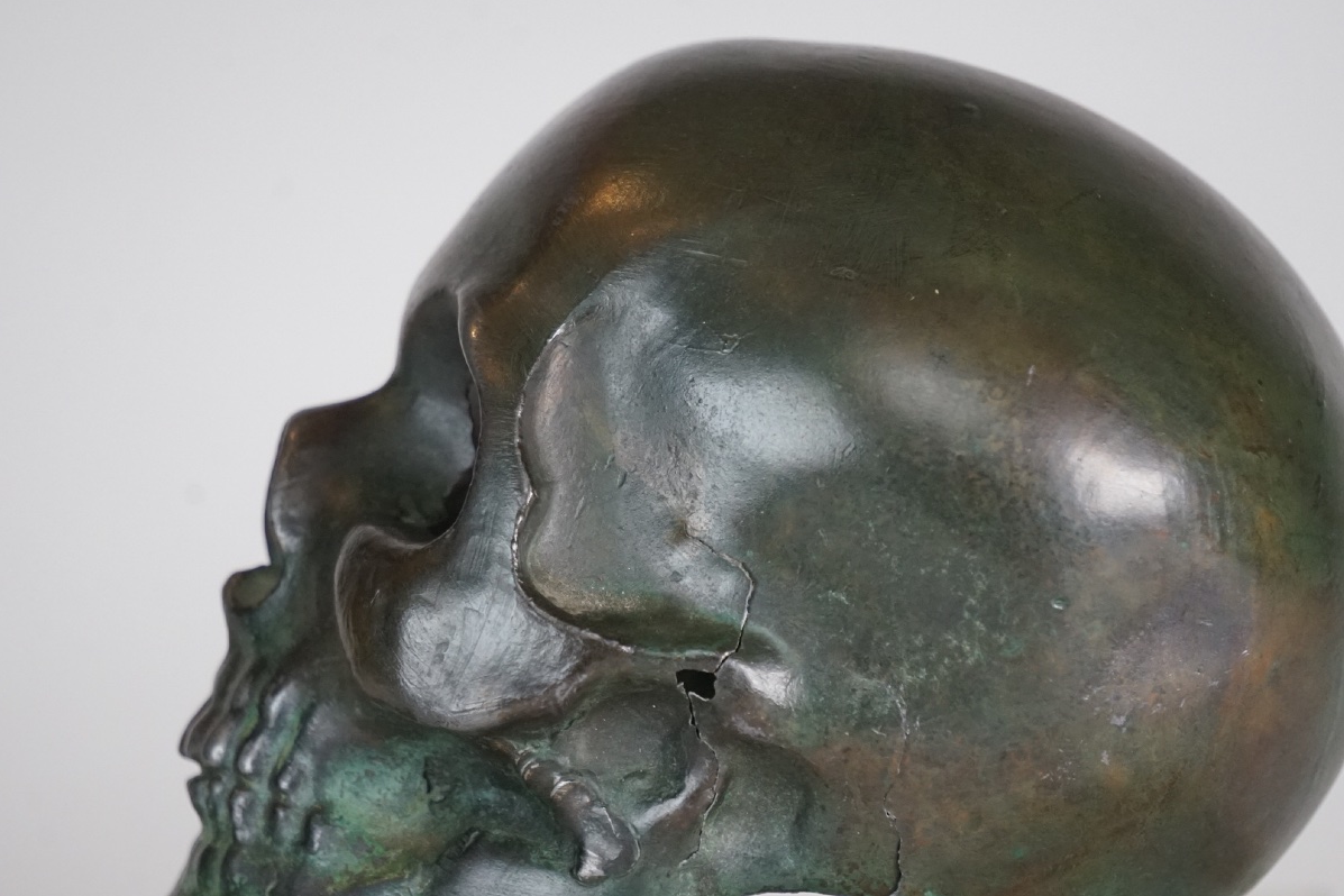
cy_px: 447
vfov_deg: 4.3
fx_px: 11796
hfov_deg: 6.5
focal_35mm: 316
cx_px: 671
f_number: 6.3
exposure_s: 1/320
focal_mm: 210
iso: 2500
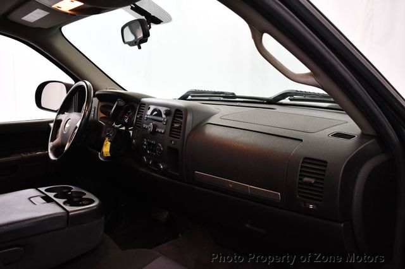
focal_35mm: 36
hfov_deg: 53.2
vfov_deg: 36.8
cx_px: 202
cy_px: 134
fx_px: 405
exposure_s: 1/125
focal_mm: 24
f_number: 3.8
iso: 2200
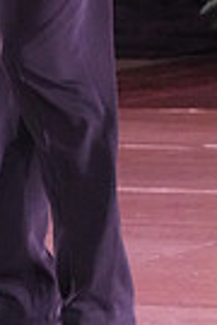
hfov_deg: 2.6
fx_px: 4783
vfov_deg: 3.9
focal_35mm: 529
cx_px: -204
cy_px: -207
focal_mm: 82
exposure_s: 1/320
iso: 8000
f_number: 5.6
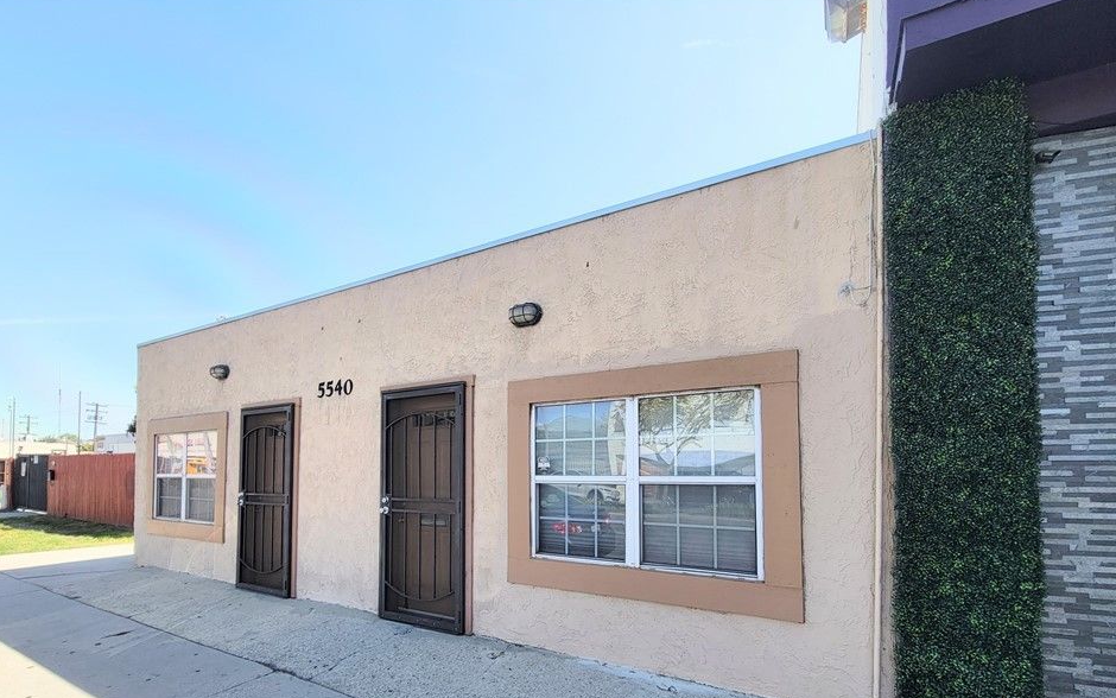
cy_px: 447
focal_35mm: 15
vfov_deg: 73.2
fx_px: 456
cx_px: 527
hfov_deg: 101.3
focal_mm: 2.2
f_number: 2.2
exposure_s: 1/705
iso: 50
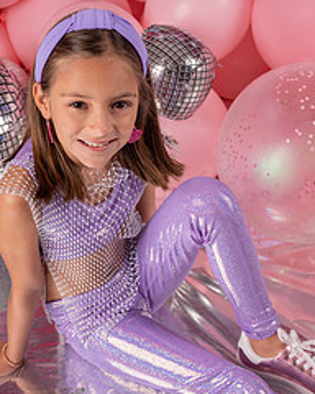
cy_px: 222
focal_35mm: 72
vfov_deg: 26.4
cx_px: 143
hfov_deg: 21.3
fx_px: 839
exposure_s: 1/125
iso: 160
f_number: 5
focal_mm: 41
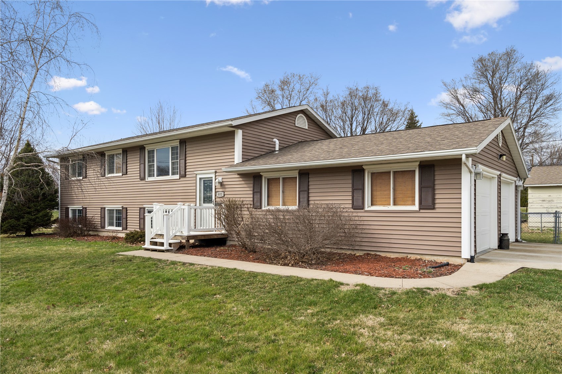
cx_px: 281
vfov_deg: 51.3
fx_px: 390
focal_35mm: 25
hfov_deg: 71.5
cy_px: 187
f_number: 9
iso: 400
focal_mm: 25
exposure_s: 1/640
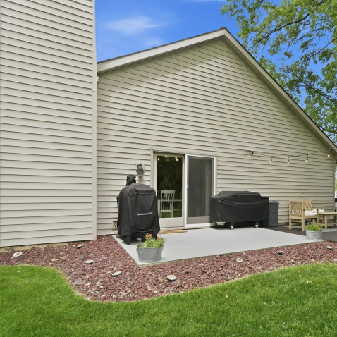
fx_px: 264
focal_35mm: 24
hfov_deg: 62.1
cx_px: 244
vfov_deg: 65.0
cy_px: 168
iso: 100
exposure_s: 1/200
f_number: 4.5
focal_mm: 12
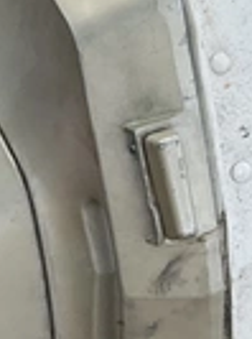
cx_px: -272
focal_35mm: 164
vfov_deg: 12.0
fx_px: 1600
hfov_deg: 8.5
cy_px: 325
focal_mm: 3
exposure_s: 1/568
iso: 25
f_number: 1.8
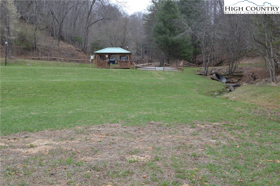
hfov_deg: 49.6
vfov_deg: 34.1
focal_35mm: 39
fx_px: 303
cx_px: 140
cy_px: 93
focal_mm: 26
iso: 100
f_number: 6.3
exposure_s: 1/160
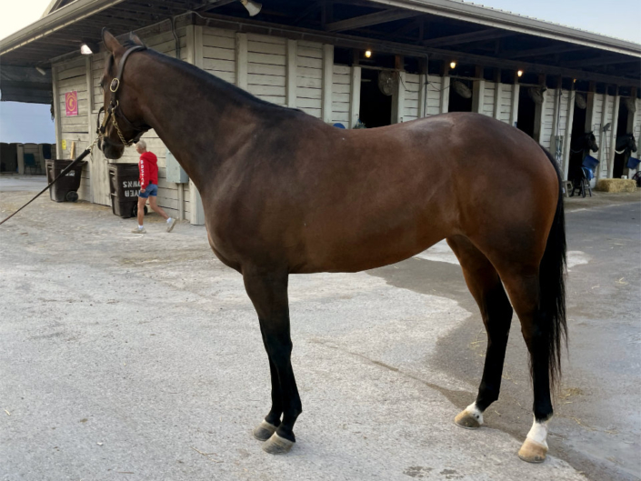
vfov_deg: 53.1
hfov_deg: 67.3
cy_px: 240
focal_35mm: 26
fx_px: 482
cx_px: 320
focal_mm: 4.2
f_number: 1.6
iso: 32
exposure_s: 1/198
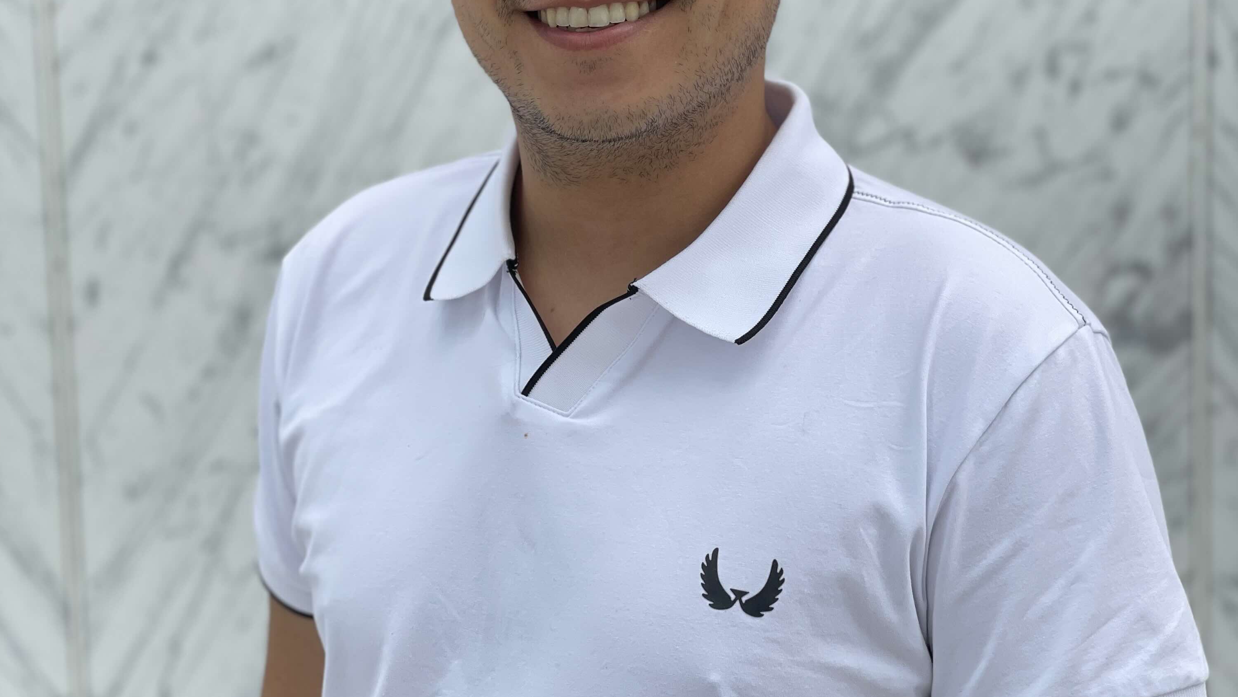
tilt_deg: -7.5
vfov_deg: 15.8
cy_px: 149
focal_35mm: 76
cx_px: 617
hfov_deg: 27.9
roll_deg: +1.7
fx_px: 2495
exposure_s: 1/232
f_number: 2
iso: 25
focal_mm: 6
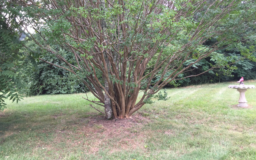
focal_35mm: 32
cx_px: 127
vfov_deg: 39.3
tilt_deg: -5.7
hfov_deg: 59.7
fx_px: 223
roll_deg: -3.6
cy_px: 68
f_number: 2.2
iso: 32
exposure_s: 1/161
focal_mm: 4.15
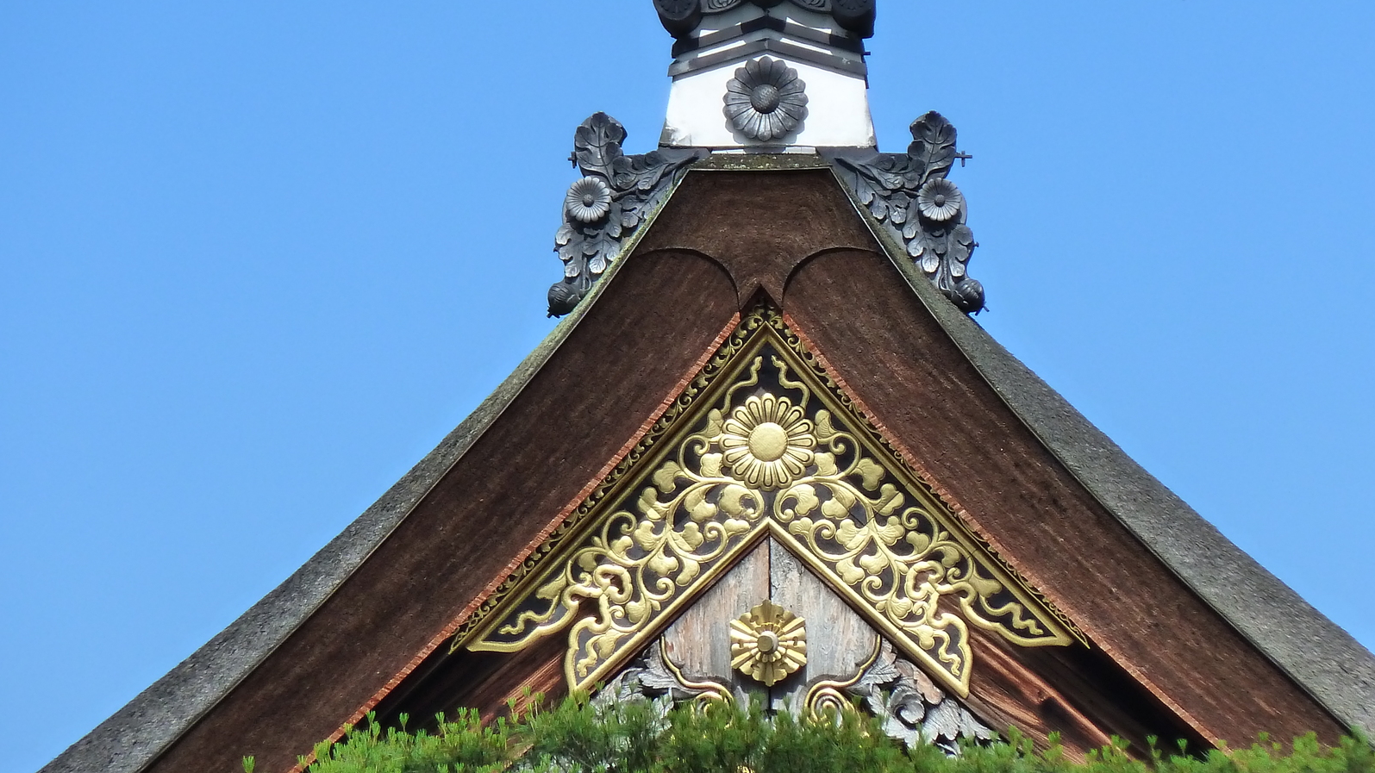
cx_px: 688
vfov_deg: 2.8
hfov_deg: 5.0
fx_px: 15896
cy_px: 366
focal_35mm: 436
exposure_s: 1/500
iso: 200
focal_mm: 49.2
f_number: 4.9
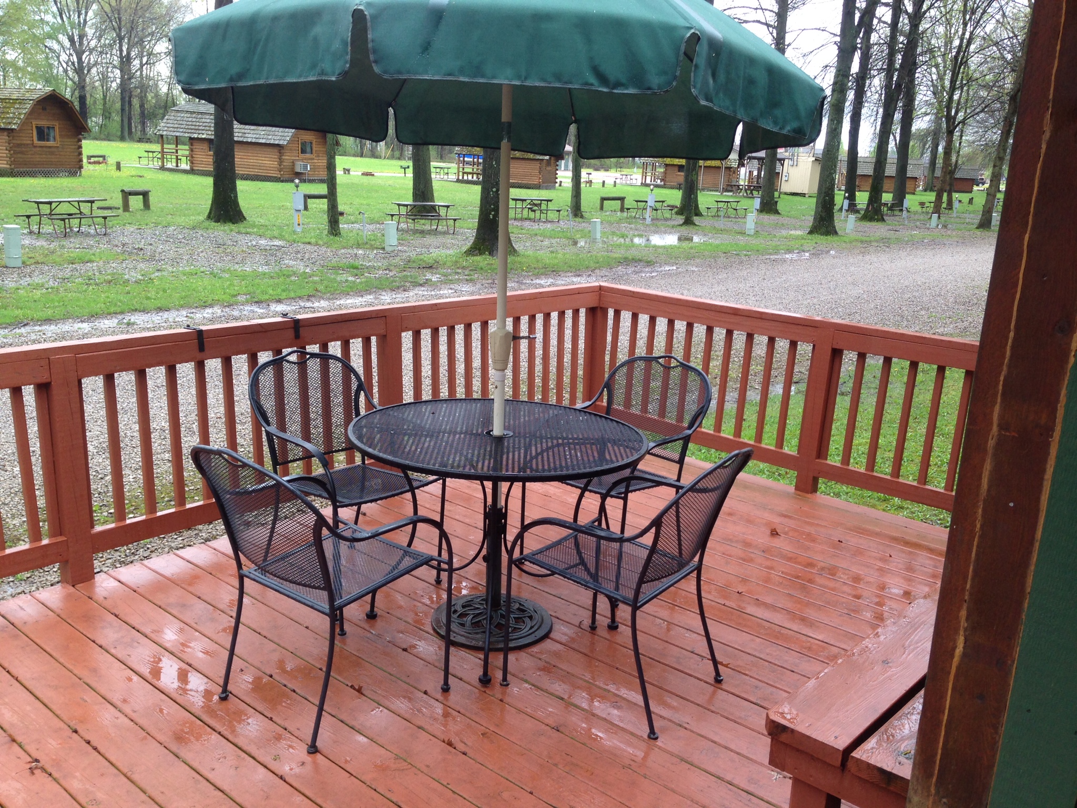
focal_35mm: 33
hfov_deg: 55.4
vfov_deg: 42.9
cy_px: 404
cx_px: 538
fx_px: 1027
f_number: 2.4
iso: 50
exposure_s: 1/60
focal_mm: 4.12
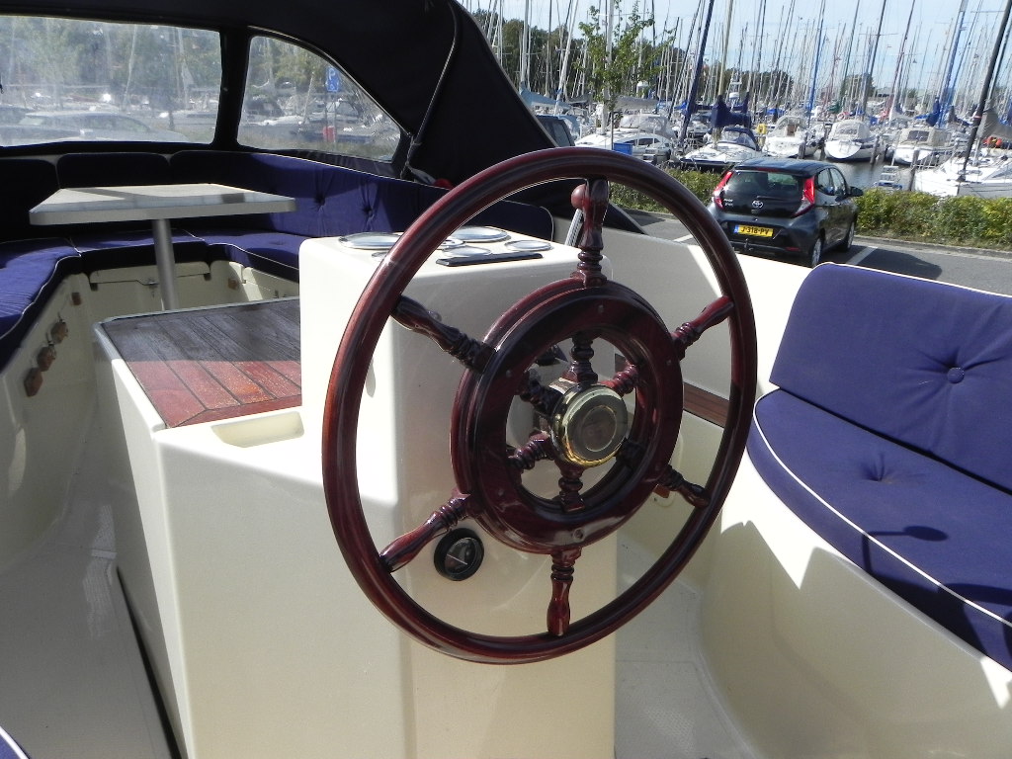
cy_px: 380
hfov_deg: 67.3
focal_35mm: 26
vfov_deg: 53.1
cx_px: 506
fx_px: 760
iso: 160
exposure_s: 1/458
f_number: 7.1
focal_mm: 4.6
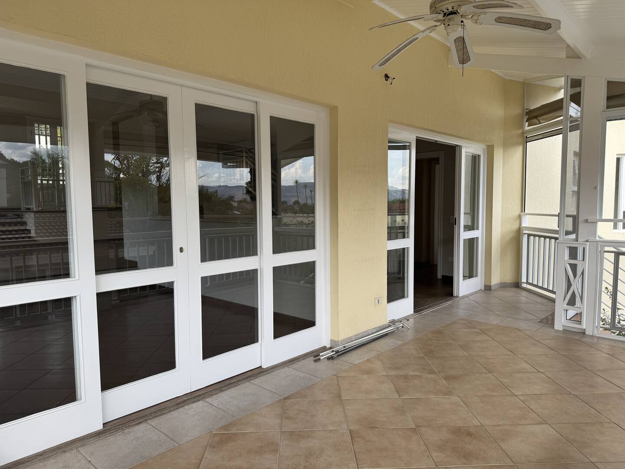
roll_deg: +1.0
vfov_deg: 56.8
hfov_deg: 71.6
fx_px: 433
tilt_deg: -3.8
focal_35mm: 24
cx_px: 312
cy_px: 234
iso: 80
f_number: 1.78
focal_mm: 6.76
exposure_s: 1/900
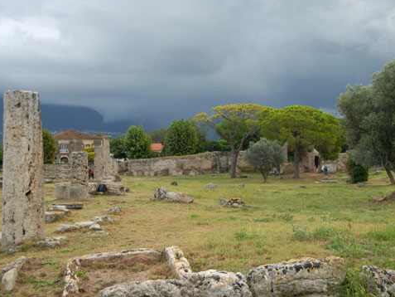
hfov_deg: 32.0
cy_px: 165
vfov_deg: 24.4
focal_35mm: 60
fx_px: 685
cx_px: 245
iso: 100
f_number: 4
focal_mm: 32
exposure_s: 1/160
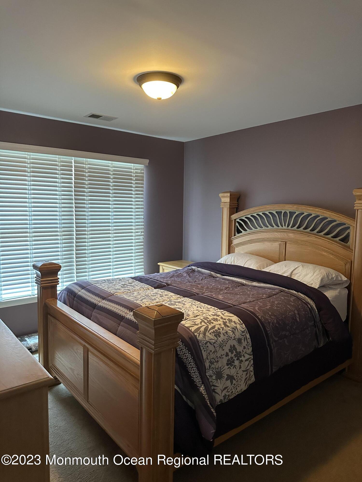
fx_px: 335
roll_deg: -1.4
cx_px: 181
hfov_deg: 56.8
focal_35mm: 24
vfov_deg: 71.6
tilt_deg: -4.7
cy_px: 241
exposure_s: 1/40
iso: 640
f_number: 1.78
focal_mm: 6.86
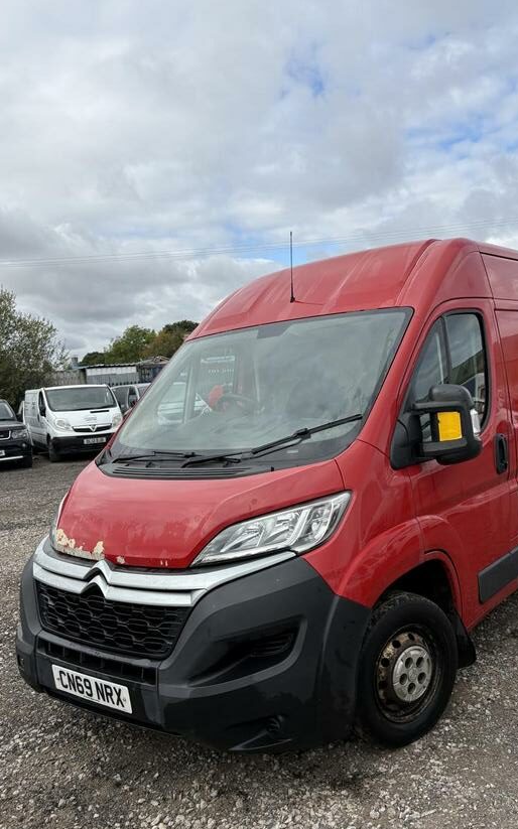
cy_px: 417
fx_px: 678
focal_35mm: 30
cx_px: 322
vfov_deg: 62.9
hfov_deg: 41.5
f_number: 1.6
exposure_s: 1/2208
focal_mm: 5.96
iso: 50
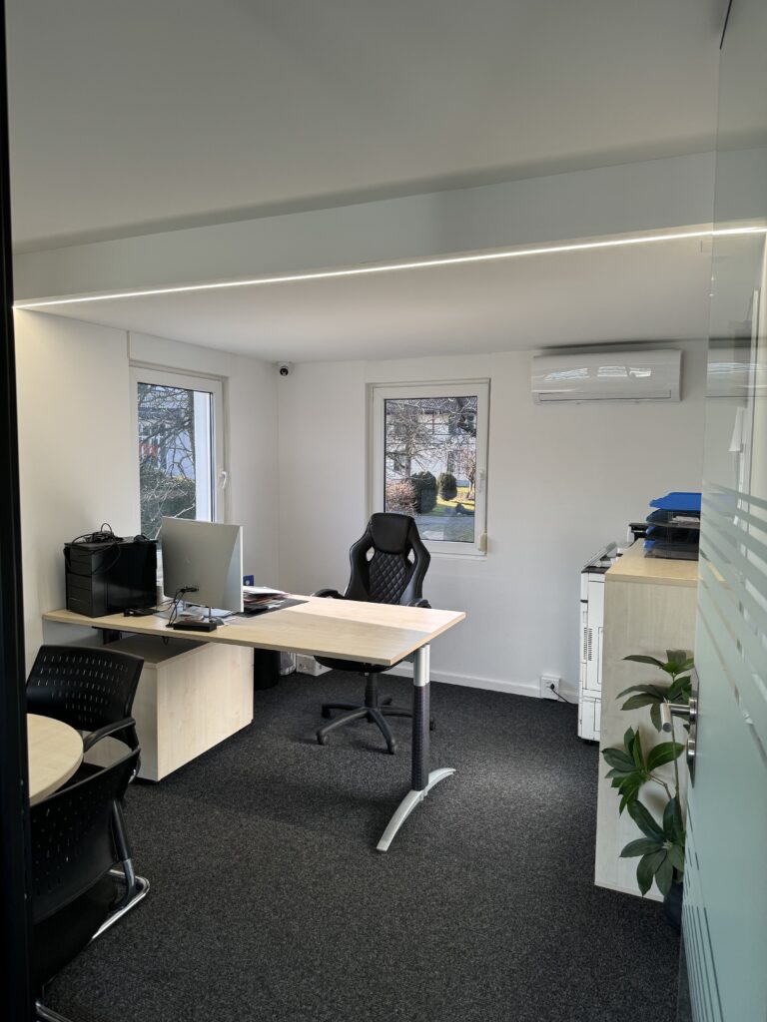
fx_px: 709
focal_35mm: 24
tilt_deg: -4.1
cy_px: 511
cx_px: 384
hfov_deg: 56.8
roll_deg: -0.3
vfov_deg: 71.6
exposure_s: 1/100
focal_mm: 6.76
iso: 100
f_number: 1.78
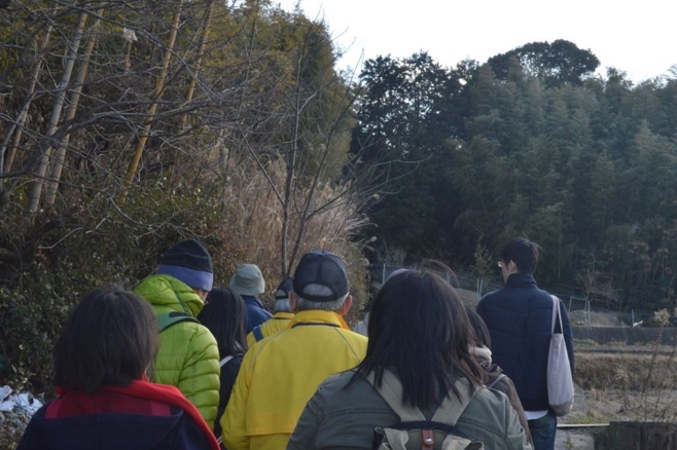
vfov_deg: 19.4
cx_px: 323
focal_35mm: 70
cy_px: 283
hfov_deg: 28.9
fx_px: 1316
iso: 400
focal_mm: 30
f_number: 9
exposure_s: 1/320
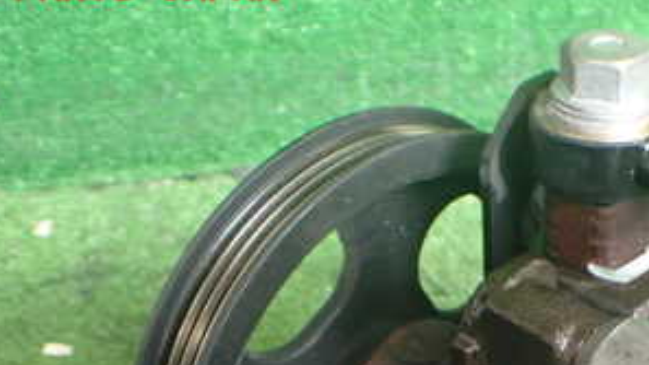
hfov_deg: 30.9
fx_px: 1136
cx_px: 538
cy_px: 450
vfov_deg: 17.3
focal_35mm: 66
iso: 640
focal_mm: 5.4
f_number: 2.3
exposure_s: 1/125
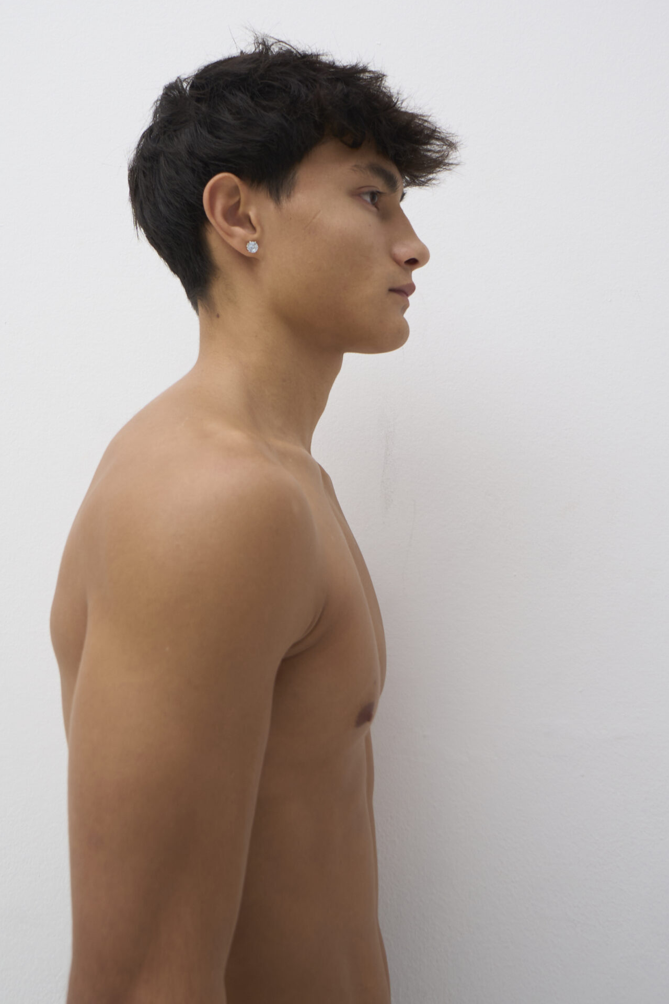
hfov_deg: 36.8
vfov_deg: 52.5
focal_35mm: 36
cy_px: 364
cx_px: 296
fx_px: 1003
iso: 200
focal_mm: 18
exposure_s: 1/100
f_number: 5
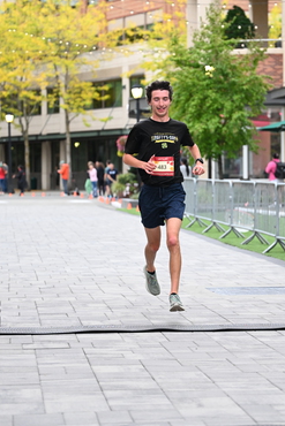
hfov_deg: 12.1
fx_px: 1341
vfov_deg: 18.1
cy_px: 177
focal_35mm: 113
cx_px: 196
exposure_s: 1/1000
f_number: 2.8
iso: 1600
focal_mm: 76
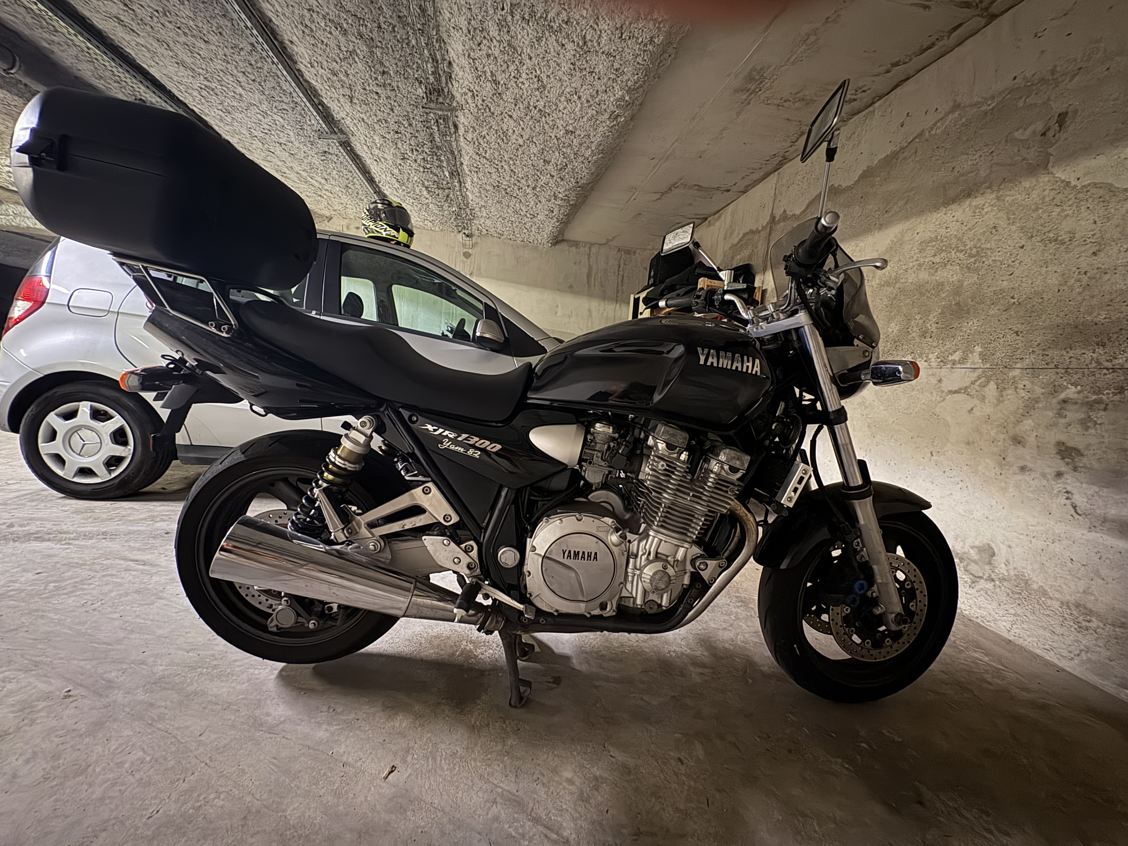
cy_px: 423
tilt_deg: -6.2
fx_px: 456
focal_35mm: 14
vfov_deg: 85.7
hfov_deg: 102.1
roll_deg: -4.3
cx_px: 564
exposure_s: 1/20
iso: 1600
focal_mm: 2.22
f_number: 2.2
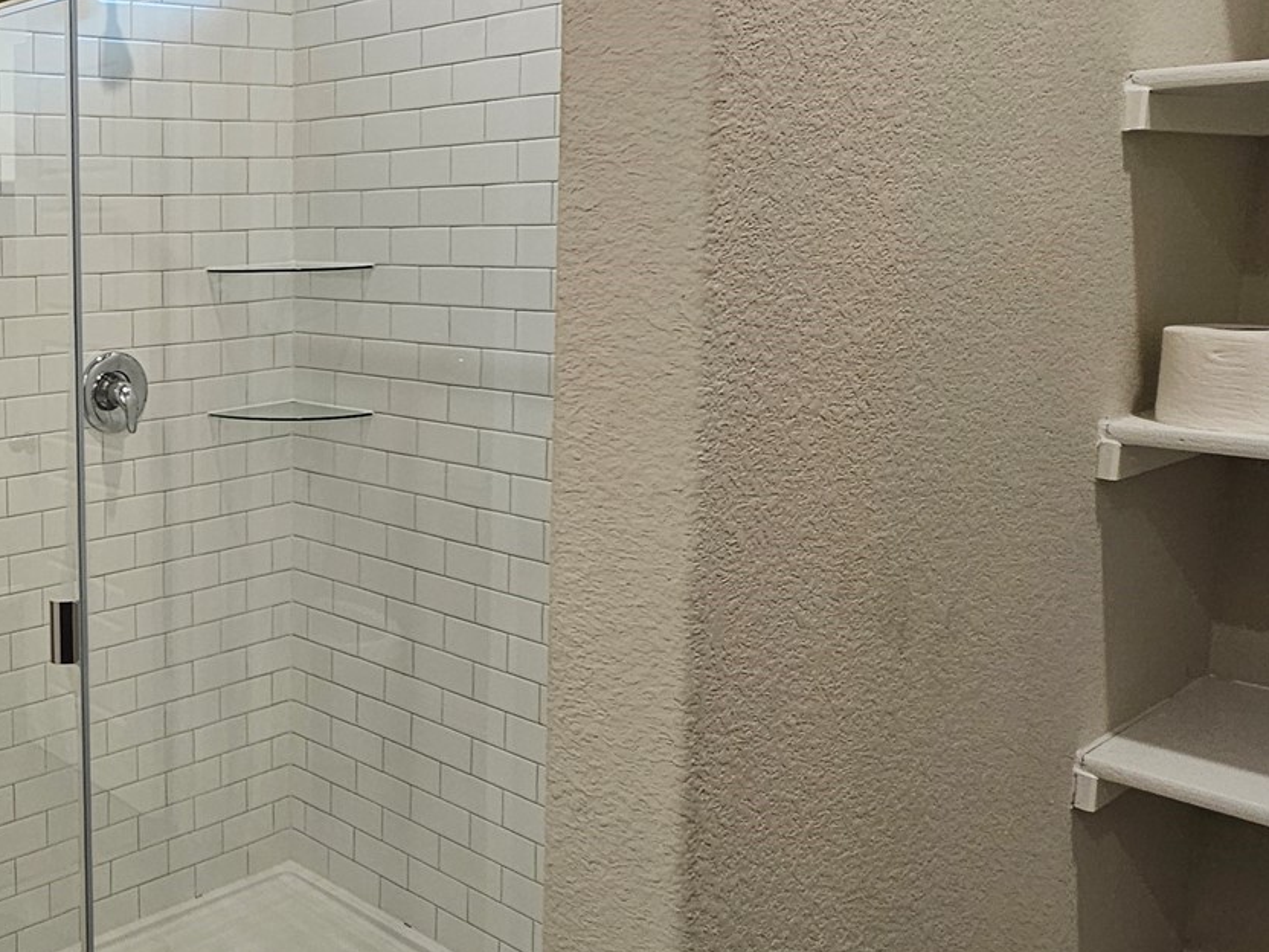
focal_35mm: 32
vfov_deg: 43.7
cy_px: 337
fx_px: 1173
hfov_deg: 49.5
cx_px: 90
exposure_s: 1/60
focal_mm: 2.2
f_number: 2.2
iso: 125
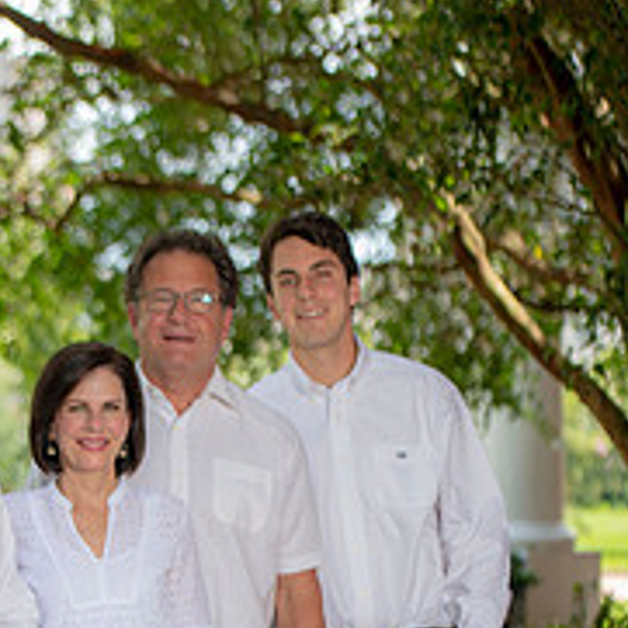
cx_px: 203
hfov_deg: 10.1
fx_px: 3551
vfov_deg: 10.0
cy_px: 711
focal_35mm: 173
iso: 100
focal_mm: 82
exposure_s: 1/250
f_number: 3.5
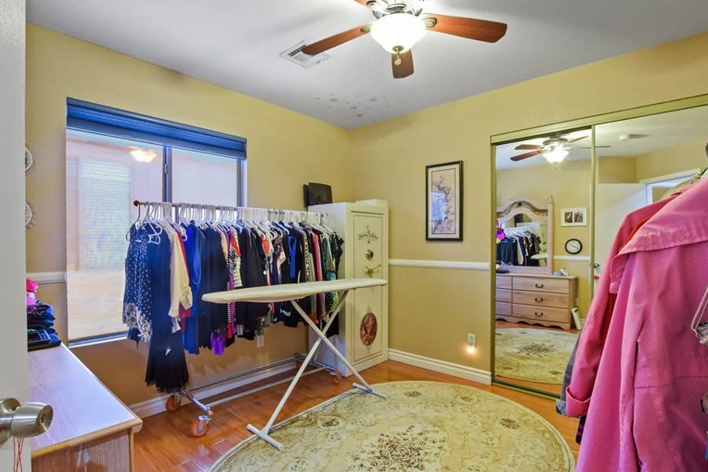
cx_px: 359
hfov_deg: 93.3
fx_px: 334
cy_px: 242
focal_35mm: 17
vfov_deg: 70.4
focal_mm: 10
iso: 400
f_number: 8
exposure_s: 1/2
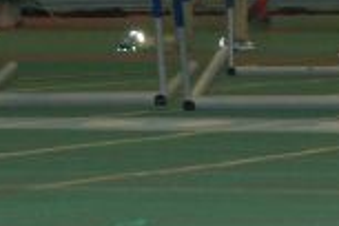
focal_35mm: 651
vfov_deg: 2.1
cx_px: 337
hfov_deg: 3.2
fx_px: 6126
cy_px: -78
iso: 800
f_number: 7.1
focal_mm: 83
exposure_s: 1/150
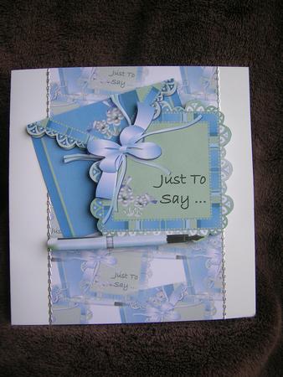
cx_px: 142
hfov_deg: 40.7
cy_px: 188
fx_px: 381
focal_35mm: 35
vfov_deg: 52.6
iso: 50
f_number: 2.8
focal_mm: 5.4
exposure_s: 1/42.1
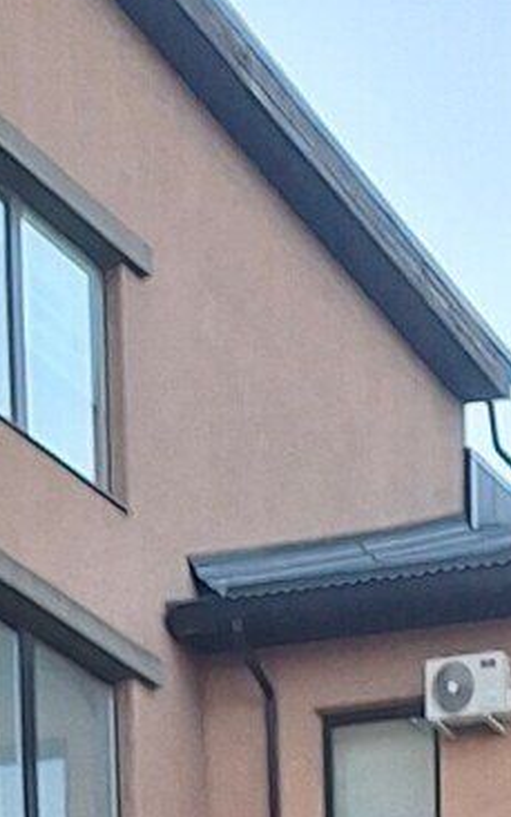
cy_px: 2759
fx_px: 3852
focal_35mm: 173
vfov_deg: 8.9
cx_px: 495
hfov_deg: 7.6
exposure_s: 1/129
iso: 40
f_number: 1.8
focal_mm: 5.54
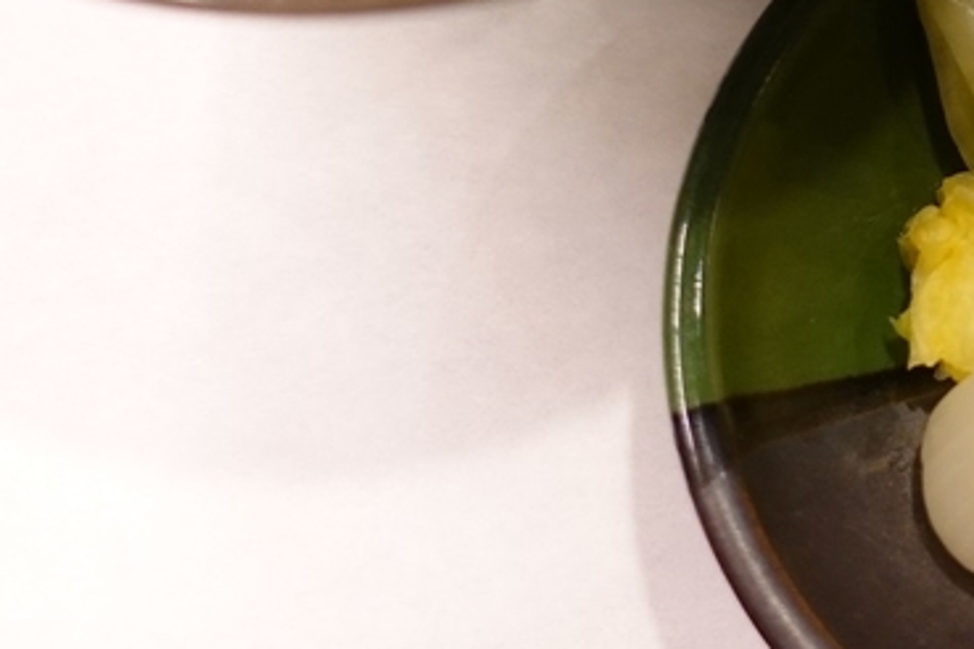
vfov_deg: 16.5
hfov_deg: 23.5
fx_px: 2110
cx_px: 1209
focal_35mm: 78
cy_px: -203
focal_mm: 8.8
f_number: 1.8
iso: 320
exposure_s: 1/30
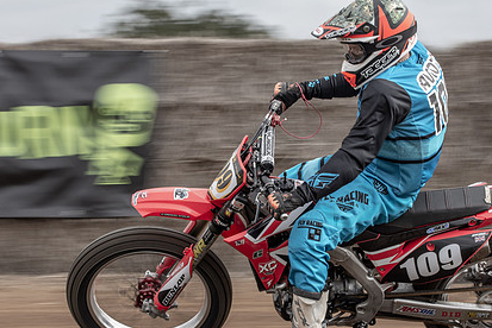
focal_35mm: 179
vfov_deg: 7.7
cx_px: 285
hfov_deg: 11.5
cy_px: 210
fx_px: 2448
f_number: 10
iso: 125
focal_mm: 70
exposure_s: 1/125
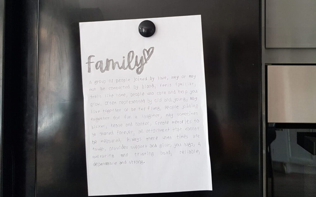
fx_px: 241
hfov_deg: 66.5
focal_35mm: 28
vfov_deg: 44.5
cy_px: 104
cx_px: 157
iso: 160
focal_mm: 4.2
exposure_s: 1/33
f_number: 1.7
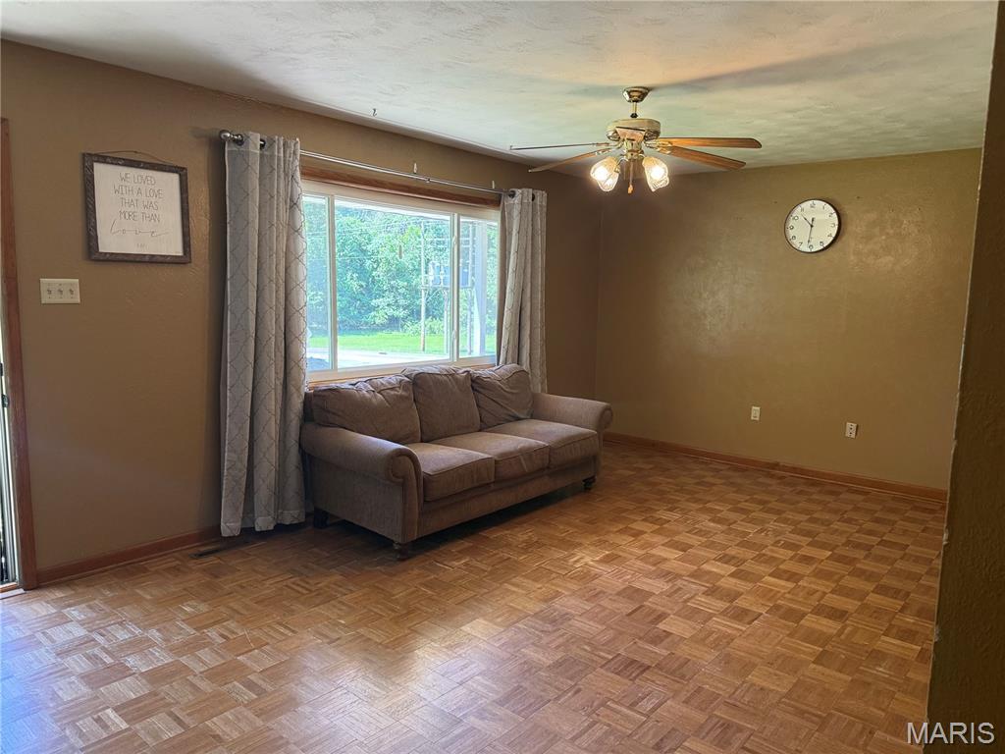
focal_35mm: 24
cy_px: 377
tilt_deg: -6.5
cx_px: 502
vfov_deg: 56.8
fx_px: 697
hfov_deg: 71.6
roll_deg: -0.9
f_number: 1.78
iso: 200
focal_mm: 6.76
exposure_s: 1/127
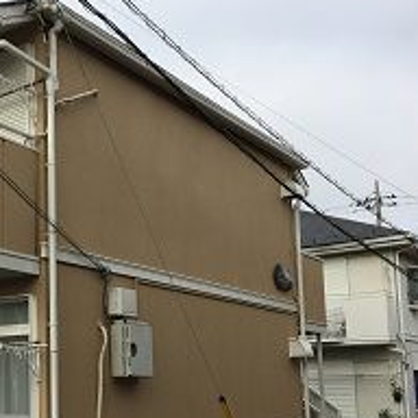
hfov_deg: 29.2
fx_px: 738
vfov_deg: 31.2
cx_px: -17
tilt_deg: +6.3
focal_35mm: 54
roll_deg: -0.7
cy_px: 306
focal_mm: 4.15
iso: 25
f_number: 2.2
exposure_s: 1/1538
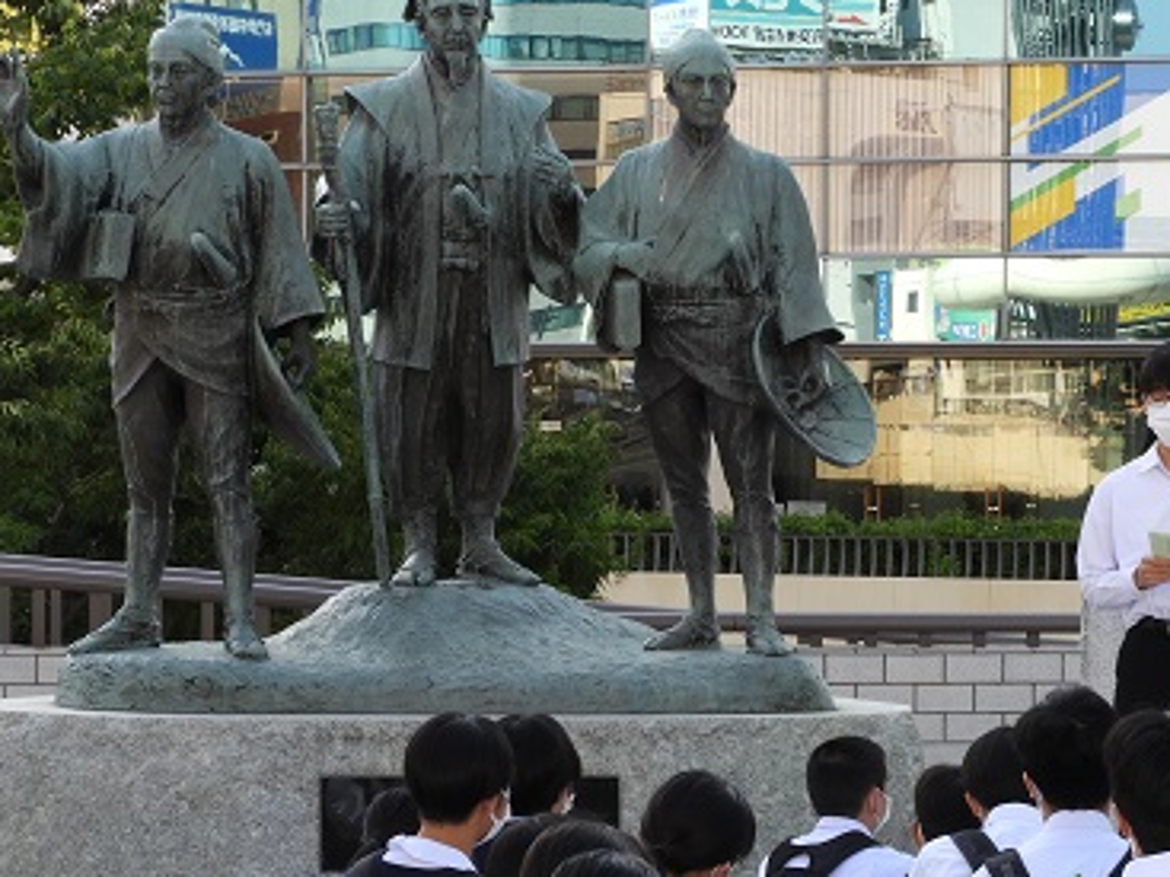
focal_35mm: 143
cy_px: 493
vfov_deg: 10.4
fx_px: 4832
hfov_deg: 13.8
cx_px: 730
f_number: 7.6
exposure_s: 1/60
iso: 125
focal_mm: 18.8
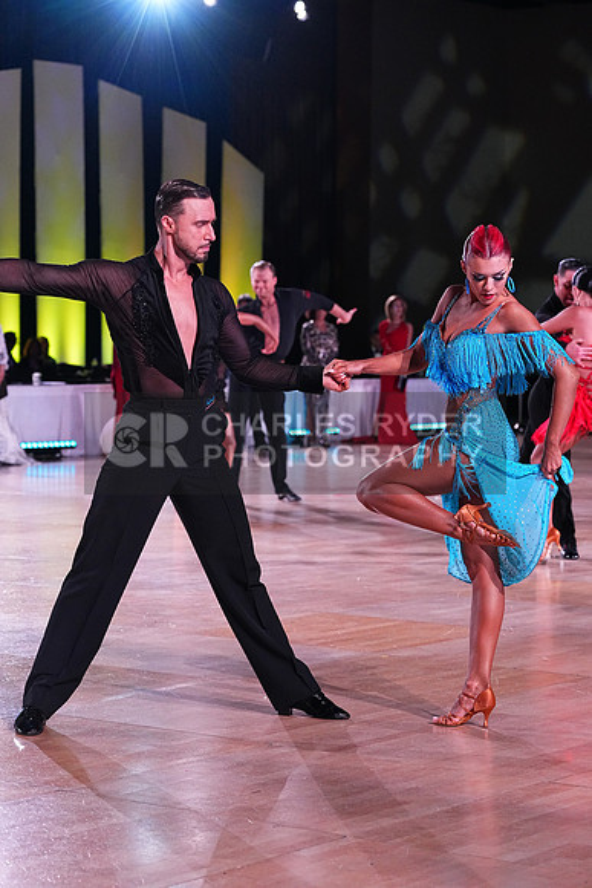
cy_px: 444
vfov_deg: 22.1
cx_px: 296
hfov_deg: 14.9
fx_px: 2268
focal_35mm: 92
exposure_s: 1/320
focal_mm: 92
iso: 5000
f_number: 5
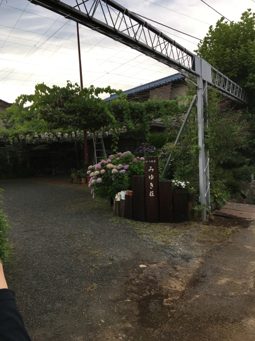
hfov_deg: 48.2
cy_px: 170
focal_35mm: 29
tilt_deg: -4.1
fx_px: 285
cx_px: 128
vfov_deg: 61.7
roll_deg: +3.3
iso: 25
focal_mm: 4.15
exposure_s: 1/309
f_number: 2.2
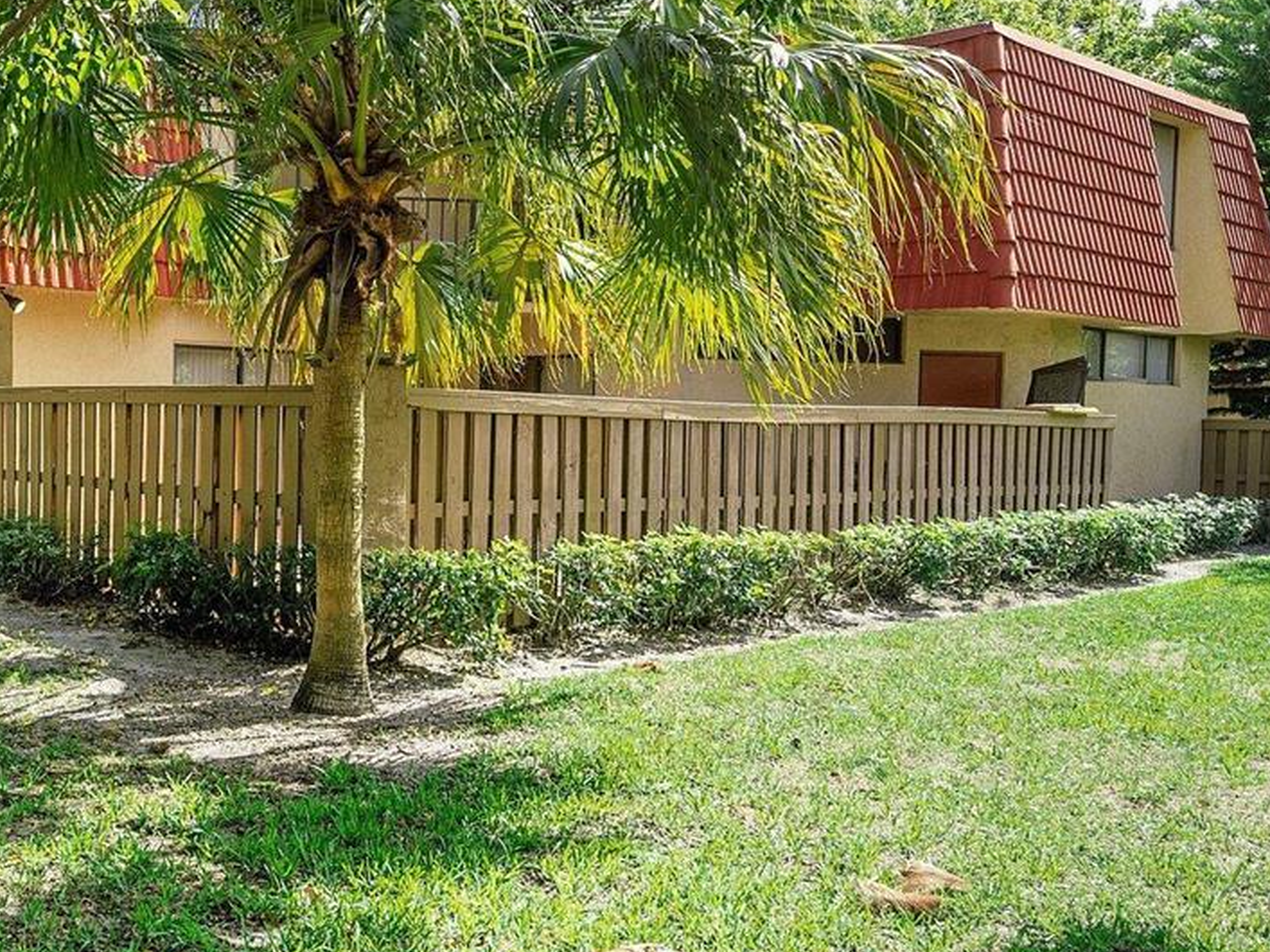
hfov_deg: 47.9
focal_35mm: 37
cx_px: 311
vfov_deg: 38.4
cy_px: 441
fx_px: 1365
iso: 320
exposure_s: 1/160
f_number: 9
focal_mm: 17.1
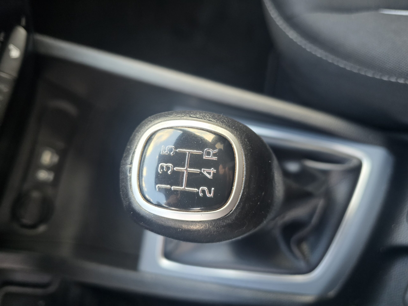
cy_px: 153
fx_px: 271
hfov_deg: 73.9
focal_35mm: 23
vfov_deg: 58.9
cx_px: 204
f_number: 1.7
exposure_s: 1/100
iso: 640
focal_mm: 6.3
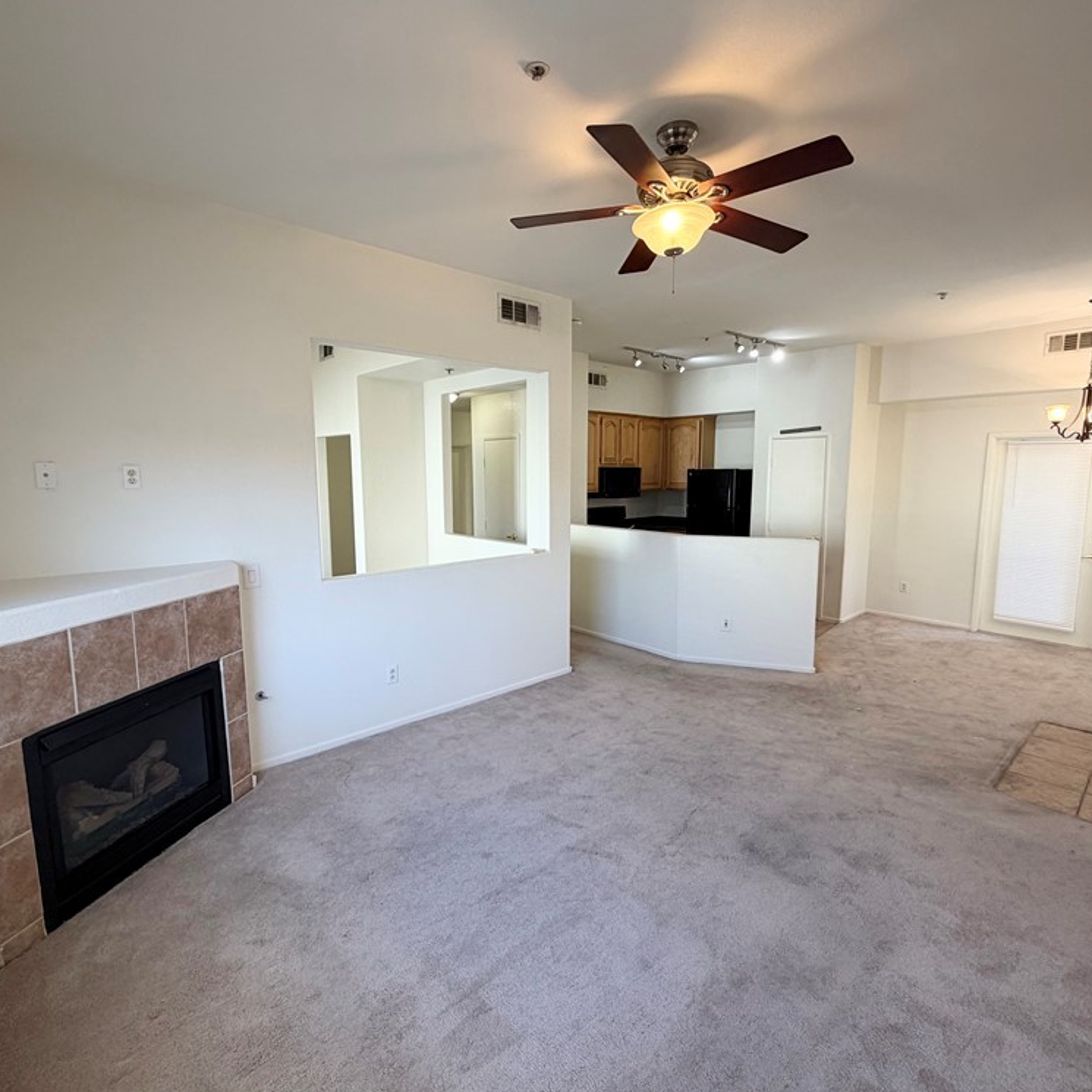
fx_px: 607
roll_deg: -0.1
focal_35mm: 17
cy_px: 547
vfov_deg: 84.0
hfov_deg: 84.0
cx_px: 548
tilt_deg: -7.3
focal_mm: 2.22
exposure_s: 1/120
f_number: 2.2
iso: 160
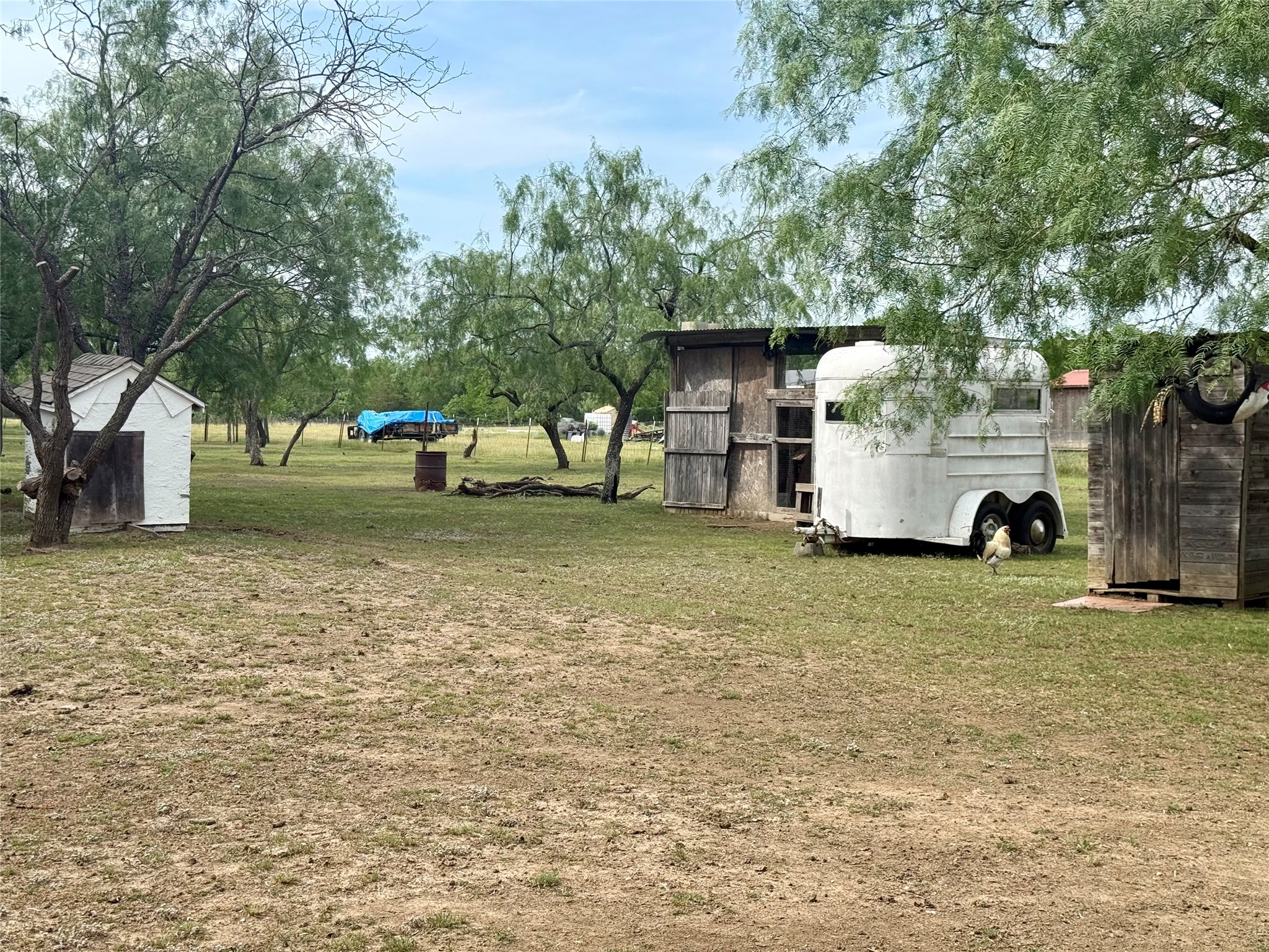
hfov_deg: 39.7
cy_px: 476
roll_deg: -0.7
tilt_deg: -2.6
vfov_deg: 30.3
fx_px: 1760
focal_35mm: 48
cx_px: 634
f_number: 1.78
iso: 80
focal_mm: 6.76
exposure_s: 1/3096
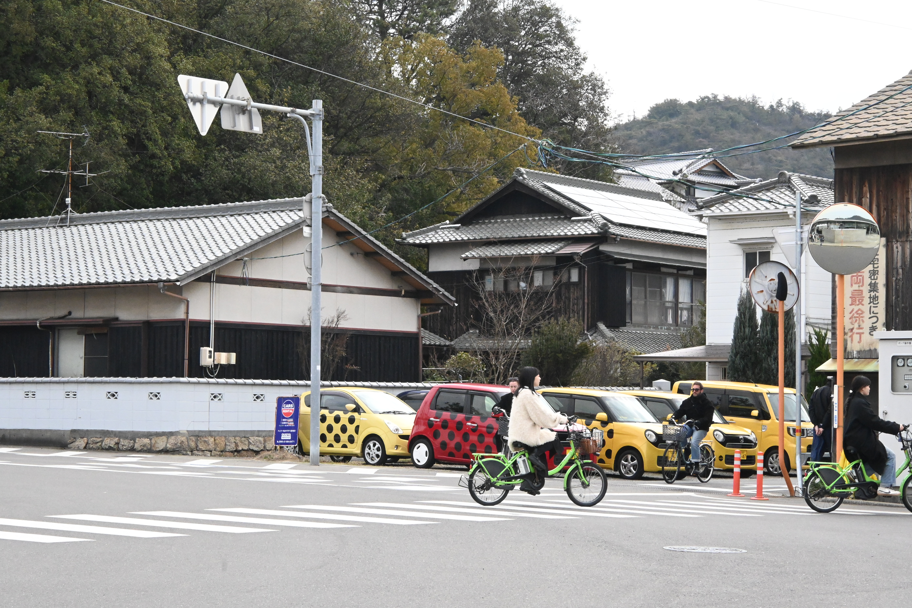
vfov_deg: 18.2
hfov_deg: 27.0
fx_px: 1900
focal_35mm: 75
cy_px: 304
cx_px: 456
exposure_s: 1/1000
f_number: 16
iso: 4000
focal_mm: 50
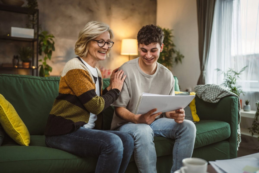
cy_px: 86
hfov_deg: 54.4
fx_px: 252
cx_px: 130
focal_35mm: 35
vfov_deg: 37.9
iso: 800
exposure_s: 1/500
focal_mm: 35
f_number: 1.6
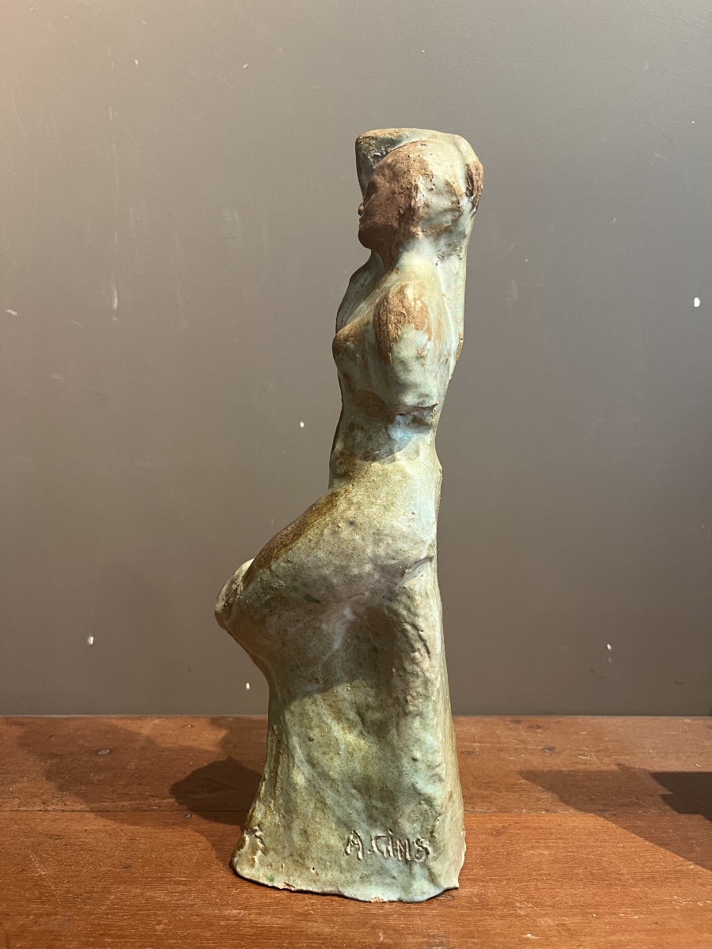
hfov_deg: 53.1
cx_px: 356
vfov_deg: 67.3
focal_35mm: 26
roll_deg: +0.2
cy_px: 474
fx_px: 713
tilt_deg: -4.1
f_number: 1.6
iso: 250
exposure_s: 1/50
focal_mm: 5.1
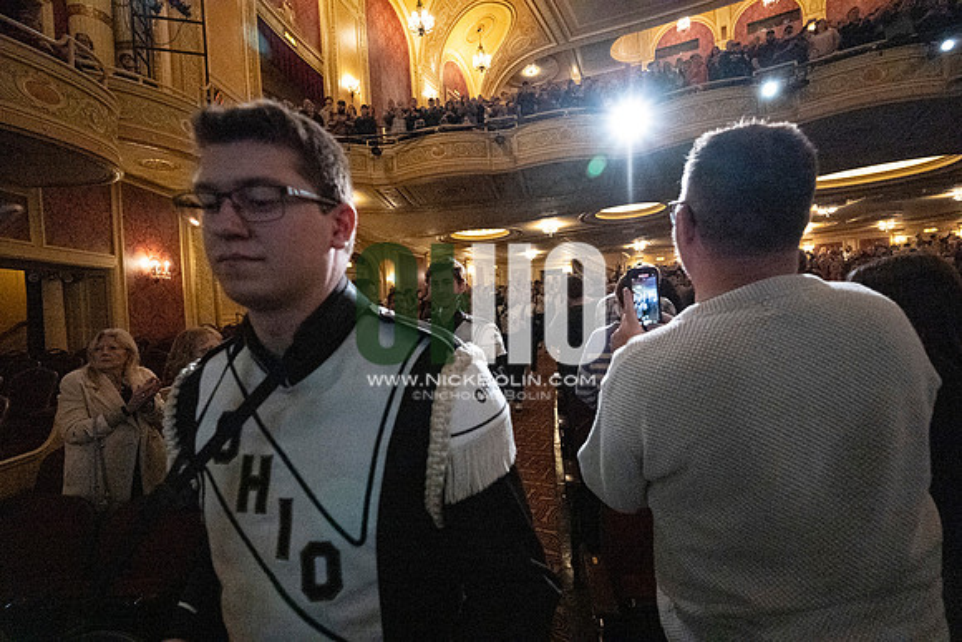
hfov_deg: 95.0
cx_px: 481
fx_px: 441
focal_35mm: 16
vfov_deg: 72.1
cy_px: 321
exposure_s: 1/400
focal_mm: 16.5
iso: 40637
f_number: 4
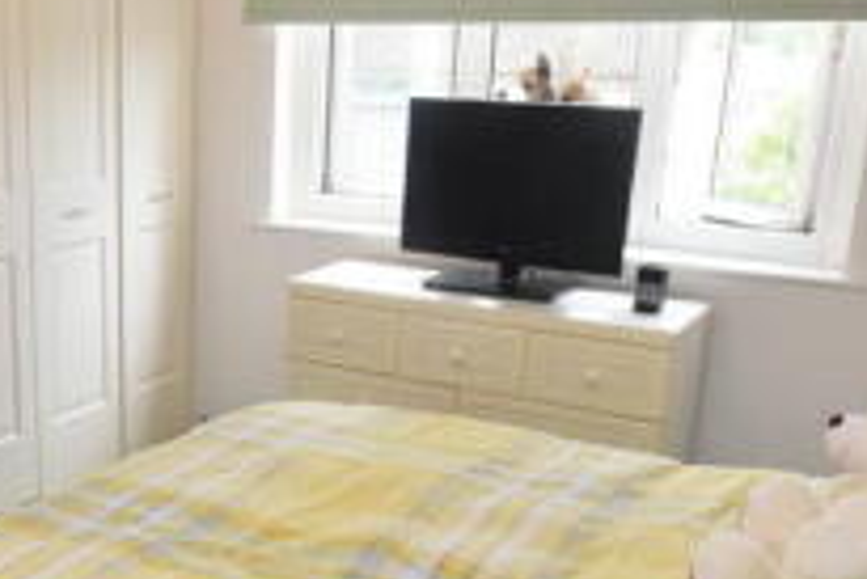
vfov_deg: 28.0
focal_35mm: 48
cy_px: 382
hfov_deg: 39.8
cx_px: 205
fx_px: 1157
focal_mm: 10
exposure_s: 1/125
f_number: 5.6
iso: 500
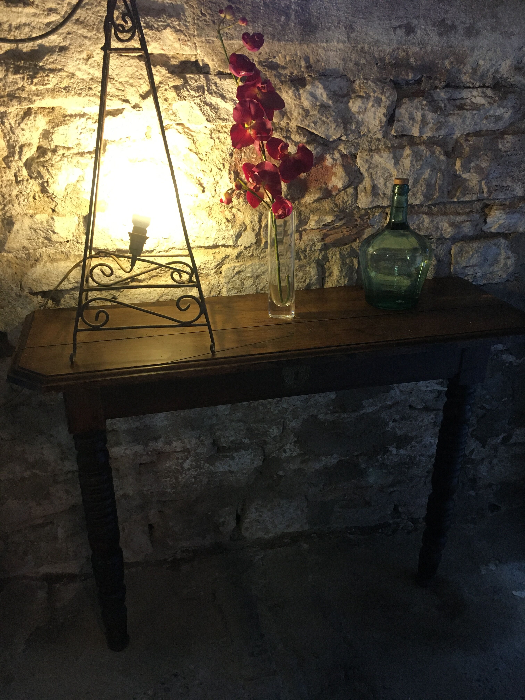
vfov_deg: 61.7
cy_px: 350
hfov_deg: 48.2
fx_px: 586
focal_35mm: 29
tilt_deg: -24.2
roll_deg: -1.8
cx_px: 262
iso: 200
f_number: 2.2
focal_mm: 4.15
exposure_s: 1/33
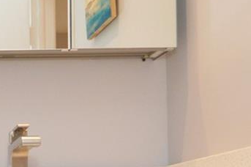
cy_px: 228
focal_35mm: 84
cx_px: -145
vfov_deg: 15.3
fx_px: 585
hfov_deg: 20.2
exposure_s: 1/60
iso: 1000
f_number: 4
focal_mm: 12
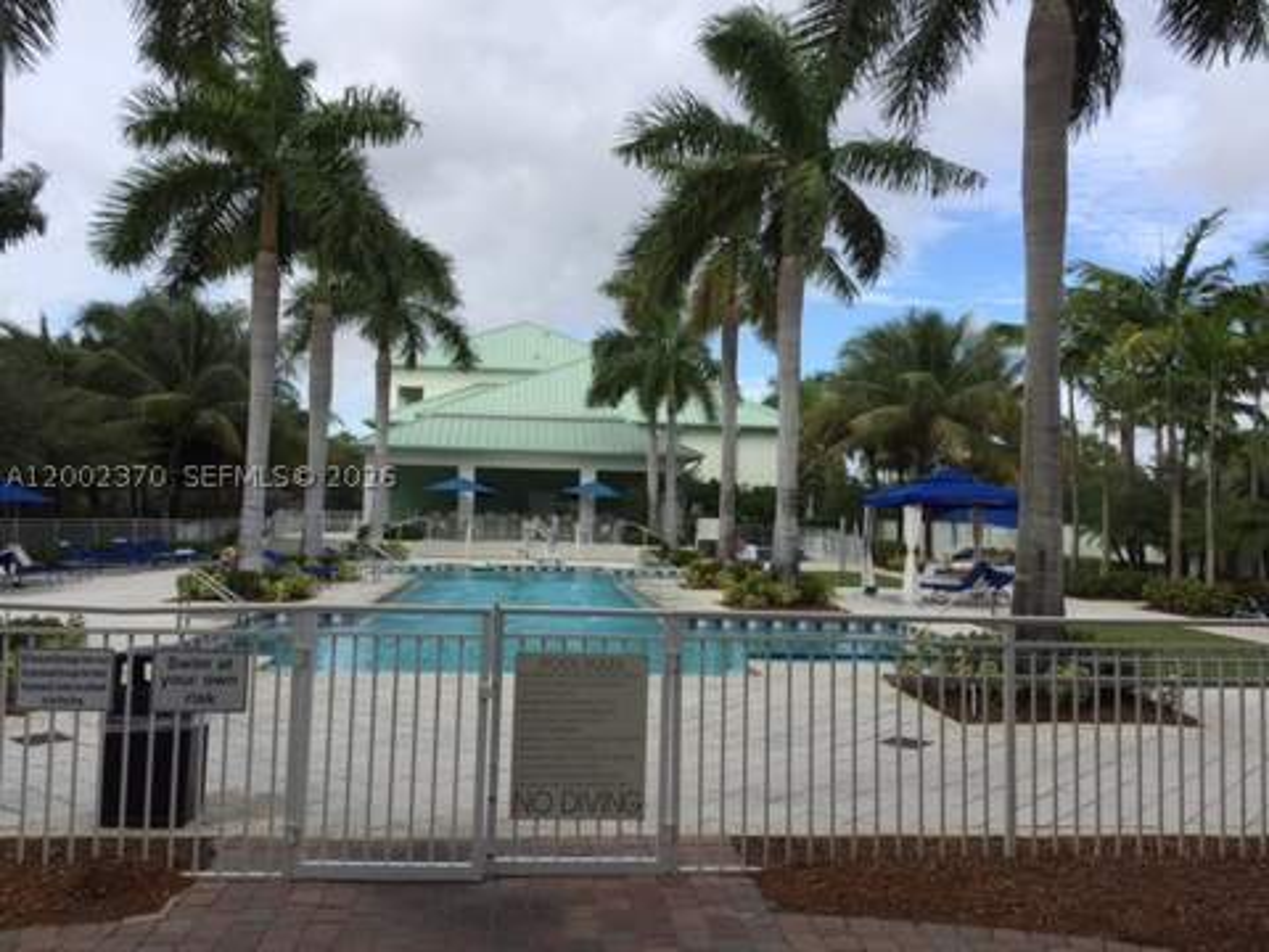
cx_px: 634
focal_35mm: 29
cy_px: 476
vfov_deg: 48.2
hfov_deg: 61.7
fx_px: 1063
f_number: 2.2
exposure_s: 1/1276
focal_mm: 4.15
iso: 32
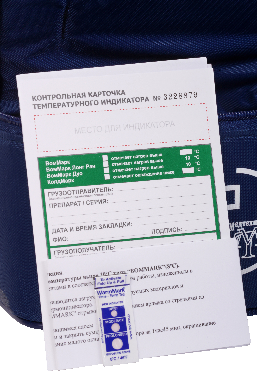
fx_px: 1070
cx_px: 128
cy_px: 193
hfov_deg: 13.7
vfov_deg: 20.4
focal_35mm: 100
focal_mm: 100
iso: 125
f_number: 25
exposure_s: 1/125
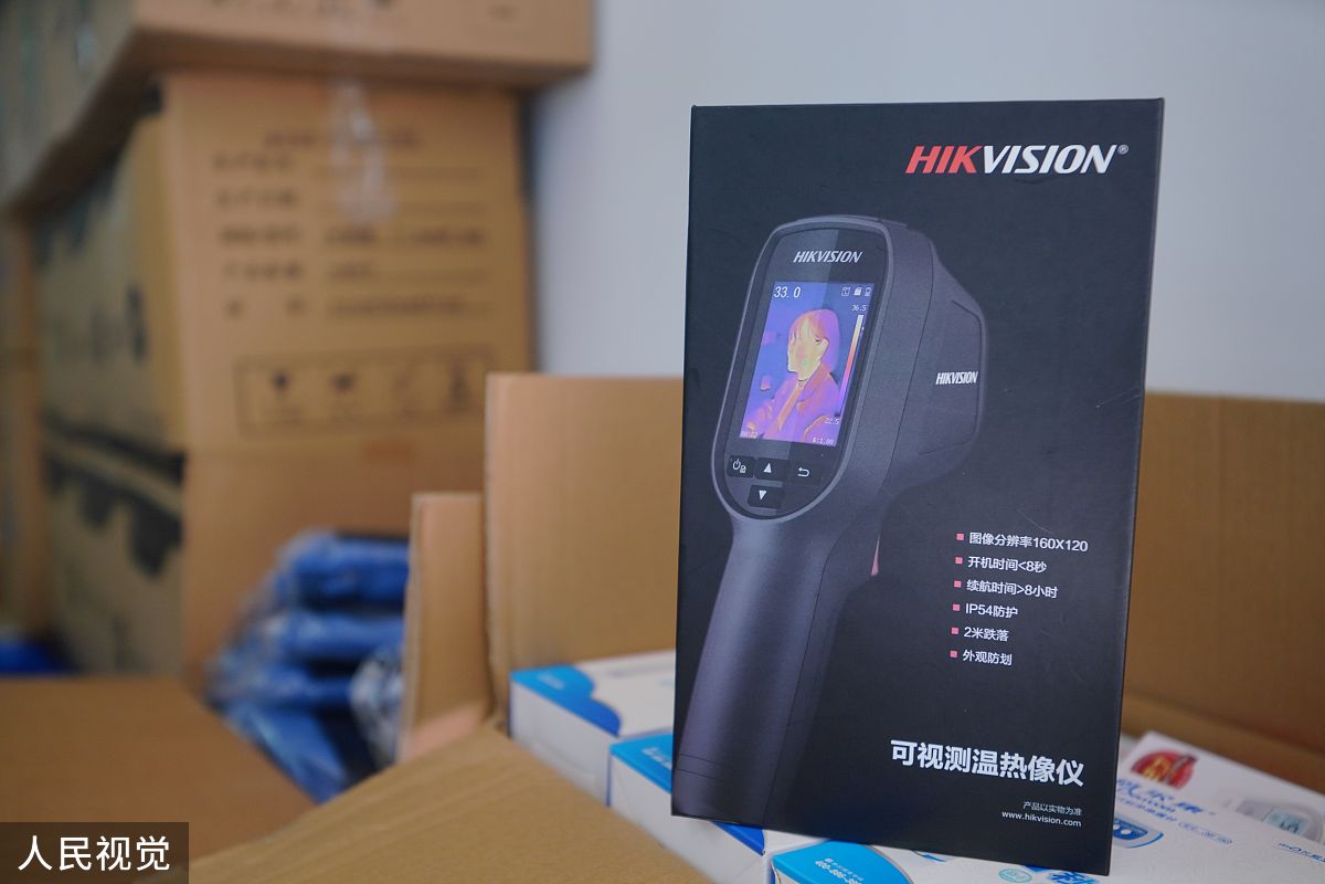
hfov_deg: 54.4
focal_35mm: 35
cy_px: 442
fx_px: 1288
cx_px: 662
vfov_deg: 37.9
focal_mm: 35
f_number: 2.8
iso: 640
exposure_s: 1/500
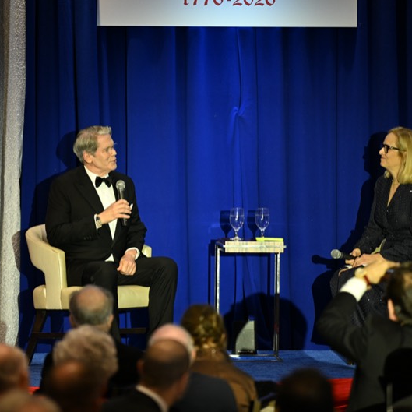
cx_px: 177
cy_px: 205
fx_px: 3461
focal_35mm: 257
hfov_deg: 6.8
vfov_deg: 6.8
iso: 2000
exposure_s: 1/100
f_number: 2.8
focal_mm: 200
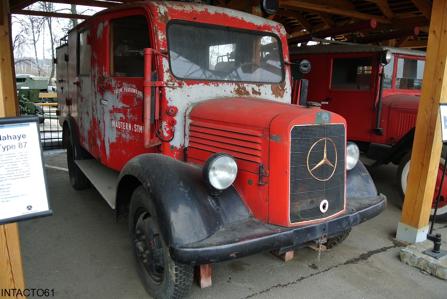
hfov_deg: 67.3
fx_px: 336
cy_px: 150
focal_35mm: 27
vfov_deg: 48.1
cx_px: 224
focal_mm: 10
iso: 100
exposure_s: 1/80
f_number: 3.5
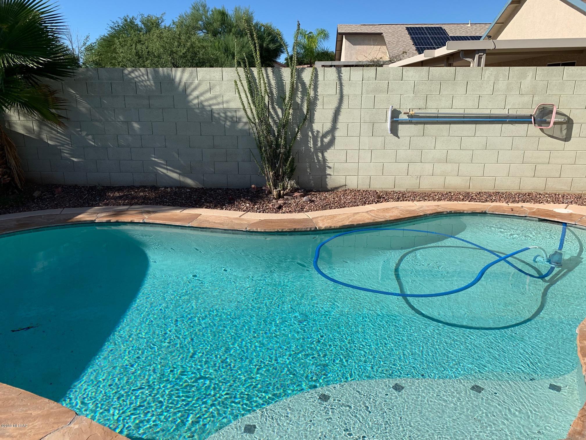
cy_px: 220
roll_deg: +0.3
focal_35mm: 26
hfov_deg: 67.3
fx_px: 440
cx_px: 293
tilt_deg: -16.3
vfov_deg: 53.1
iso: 25
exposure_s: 1/2681
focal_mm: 4.25
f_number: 1.8
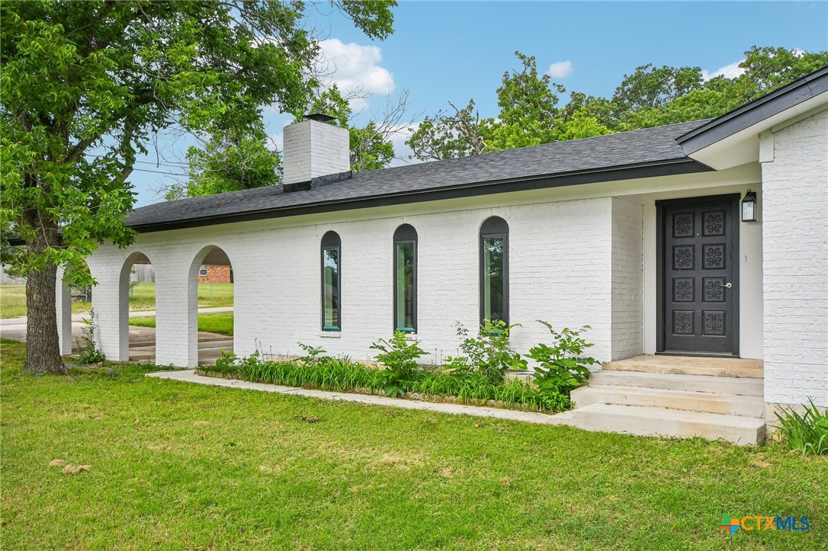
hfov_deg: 62.0
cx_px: 414
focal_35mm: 30
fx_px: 690
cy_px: 276
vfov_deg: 43.6
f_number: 8
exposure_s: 1/1250
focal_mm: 20
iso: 400
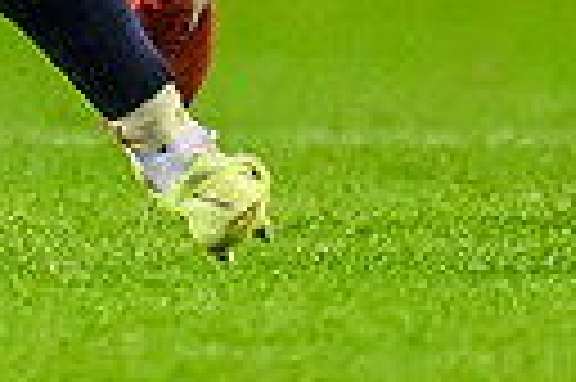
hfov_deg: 0.5
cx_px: -149
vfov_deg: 0.3
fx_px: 64142
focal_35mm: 4014
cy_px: -294
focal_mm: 560
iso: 10000
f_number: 4
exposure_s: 1/1000
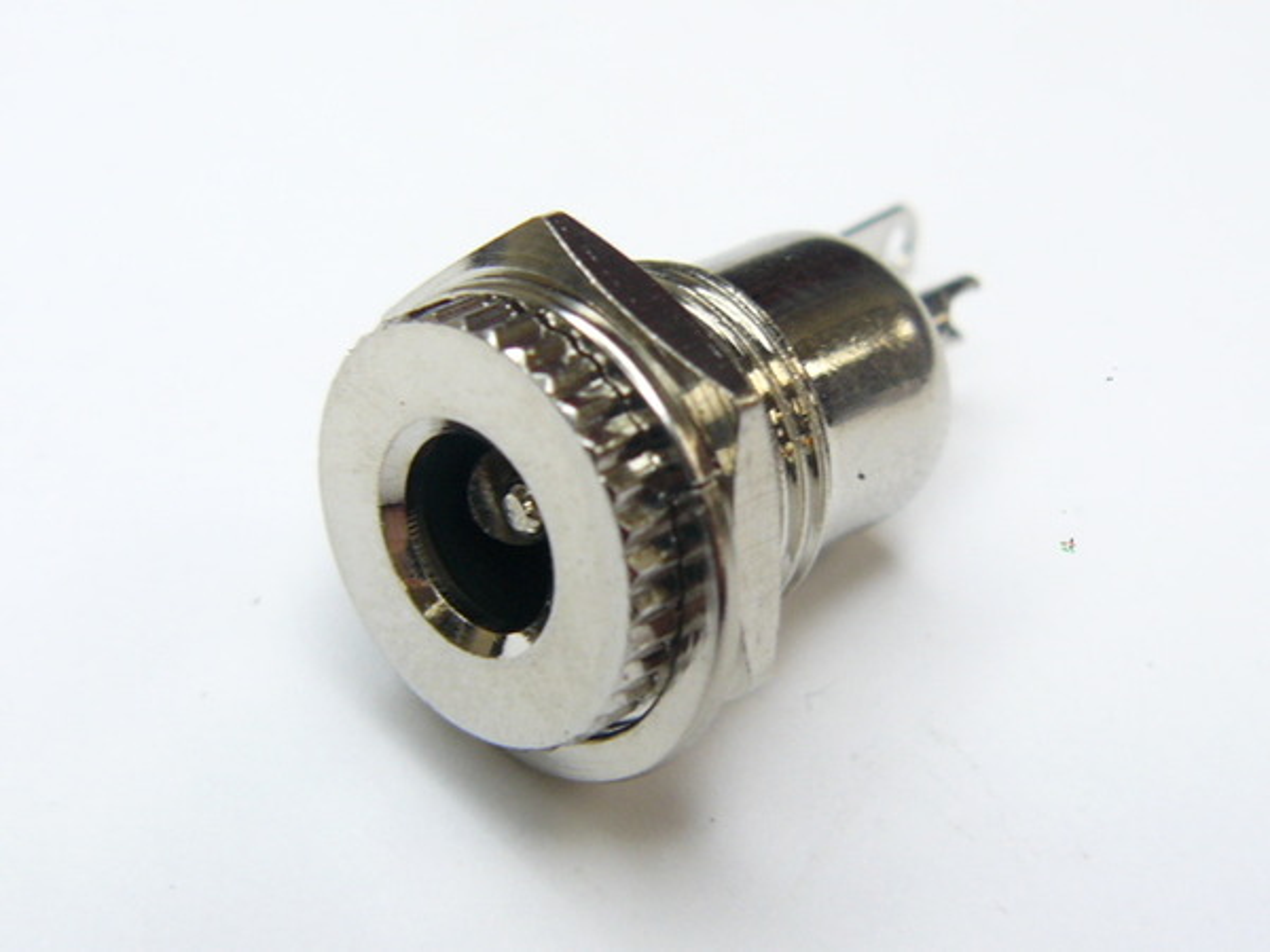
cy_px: 476
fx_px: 2531
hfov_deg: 28.2
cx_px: 635
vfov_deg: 21.3
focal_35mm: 69
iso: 100
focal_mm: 7.6
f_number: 3.2
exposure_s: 1/25
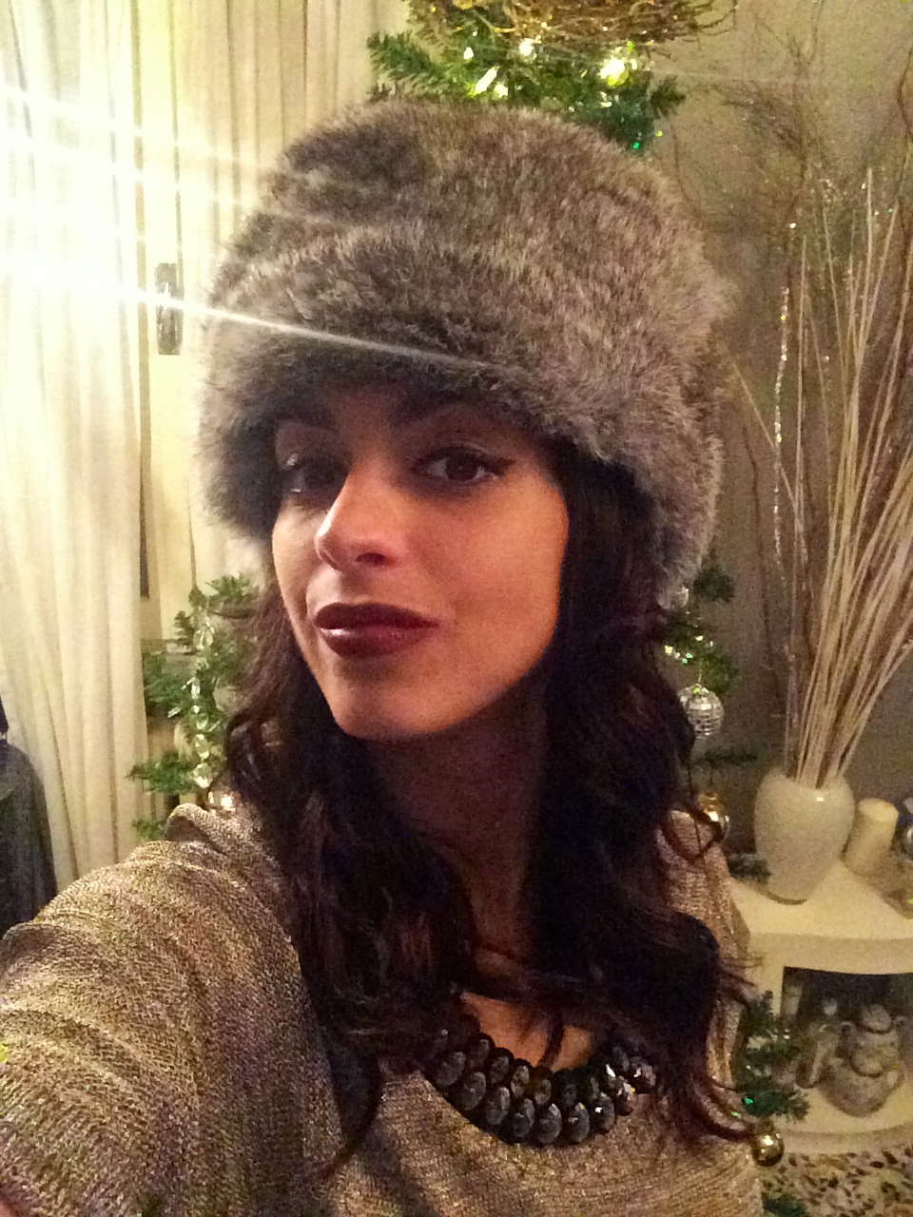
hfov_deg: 42.9
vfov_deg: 55.4
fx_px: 1161
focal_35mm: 33
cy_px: 608
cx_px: 456
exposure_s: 1/15
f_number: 2.4
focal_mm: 2.15
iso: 1250
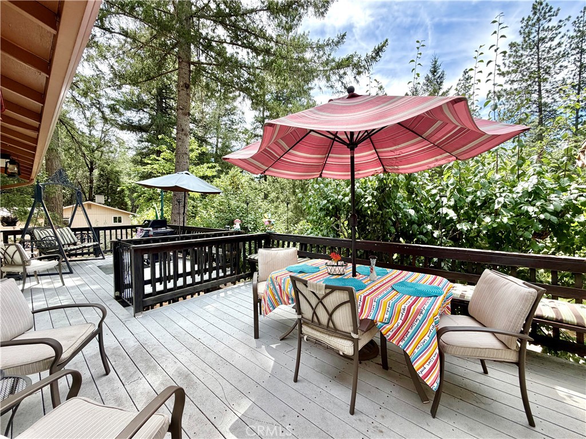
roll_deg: +0.1
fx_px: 237
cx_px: 293
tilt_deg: -2.5
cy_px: 220
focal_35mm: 14
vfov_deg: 85.7
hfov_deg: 102.1
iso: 50
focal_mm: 2.22
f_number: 2.2
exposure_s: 1/316
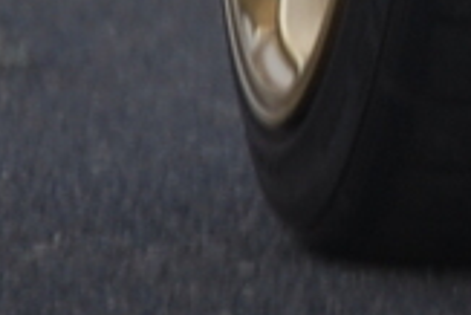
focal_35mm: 1884
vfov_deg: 0.7
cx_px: 682
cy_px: -357
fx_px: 24670
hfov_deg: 1.1
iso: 200
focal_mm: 200
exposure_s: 1/5
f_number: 5.6
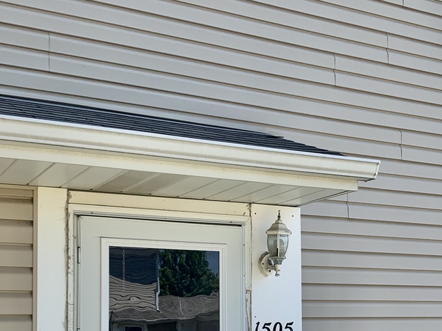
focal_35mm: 59
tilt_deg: +4.0
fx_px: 753
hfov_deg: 32.4
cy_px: 277
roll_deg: +0.3
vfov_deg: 24.3
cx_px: 299
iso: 25
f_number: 1.8
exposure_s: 1/928
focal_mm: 4.25
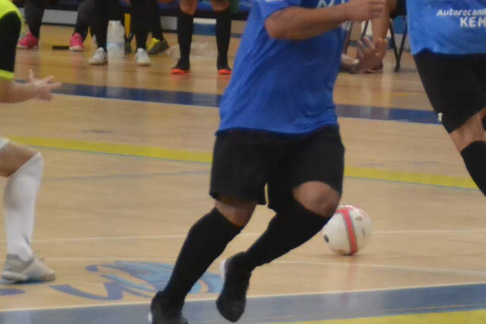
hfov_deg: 6.1
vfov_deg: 4.1
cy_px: 106
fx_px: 4536
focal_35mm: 336
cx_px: 556
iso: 3200
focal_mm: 70
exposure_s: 1/500
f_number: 5.6
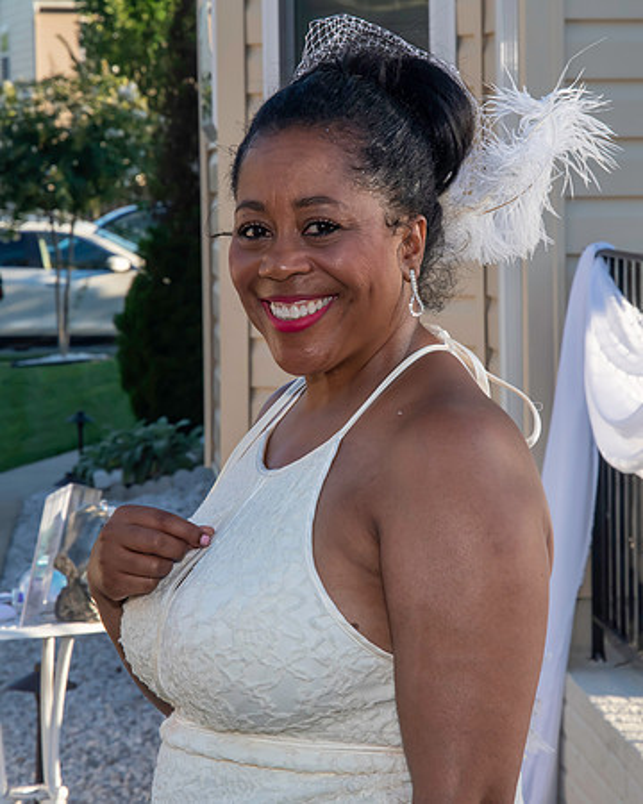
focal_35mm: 140
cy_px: 360
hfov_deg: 11.0
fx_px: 3329
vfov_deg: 13.8
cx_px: 352
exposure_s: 1/250
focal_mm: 60
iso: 400
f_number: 10
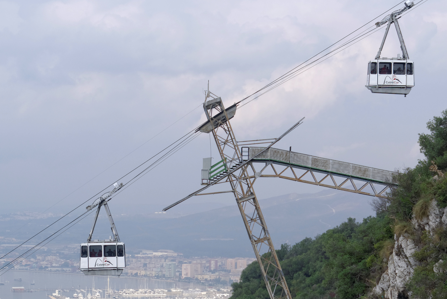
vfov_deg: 12.2
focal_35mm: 113
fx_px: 1403
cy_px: 166
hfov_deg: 18.1
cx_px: 287
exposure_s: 1/250
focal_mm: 43
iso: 100
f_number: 9.5
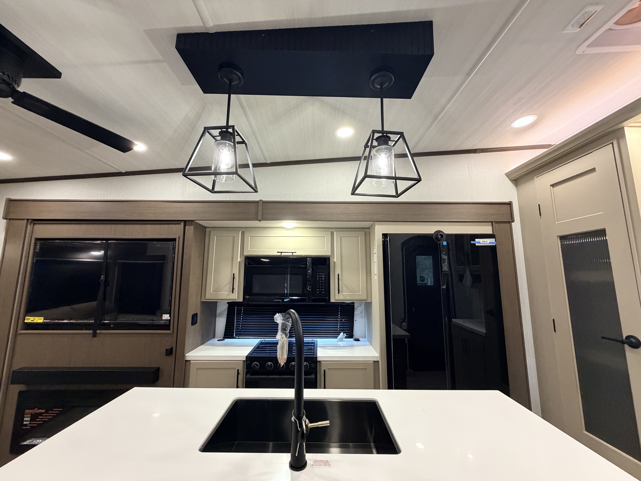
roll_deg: +0.6
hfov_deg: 102.1
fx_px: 259
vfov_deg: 85.7
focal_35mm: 14
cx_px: 320
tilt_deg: +8.5
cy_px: 240
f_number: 2.2
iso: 400
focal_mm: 2.22
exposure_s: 1/46
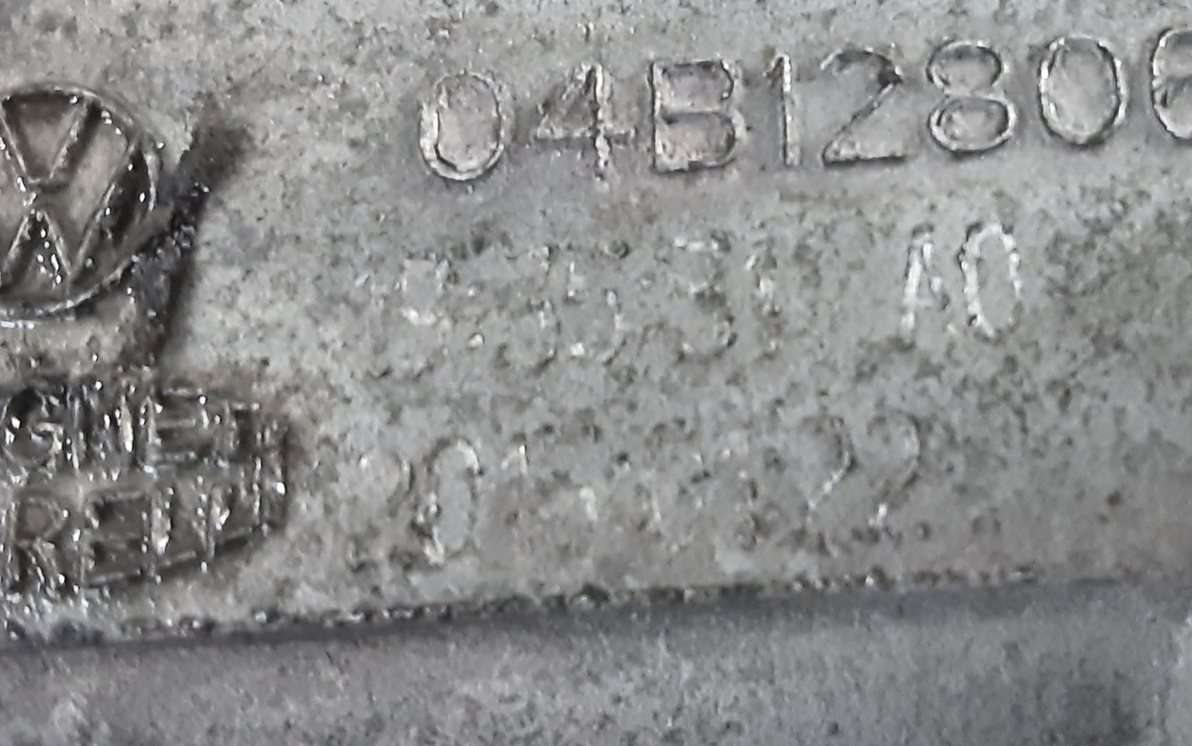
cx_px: 896
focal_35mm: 55
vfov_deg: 23.4
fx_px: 1787
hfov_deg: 36.0
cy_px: 202
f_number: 1.9
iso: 320
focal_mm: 2.91
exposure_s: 1/25
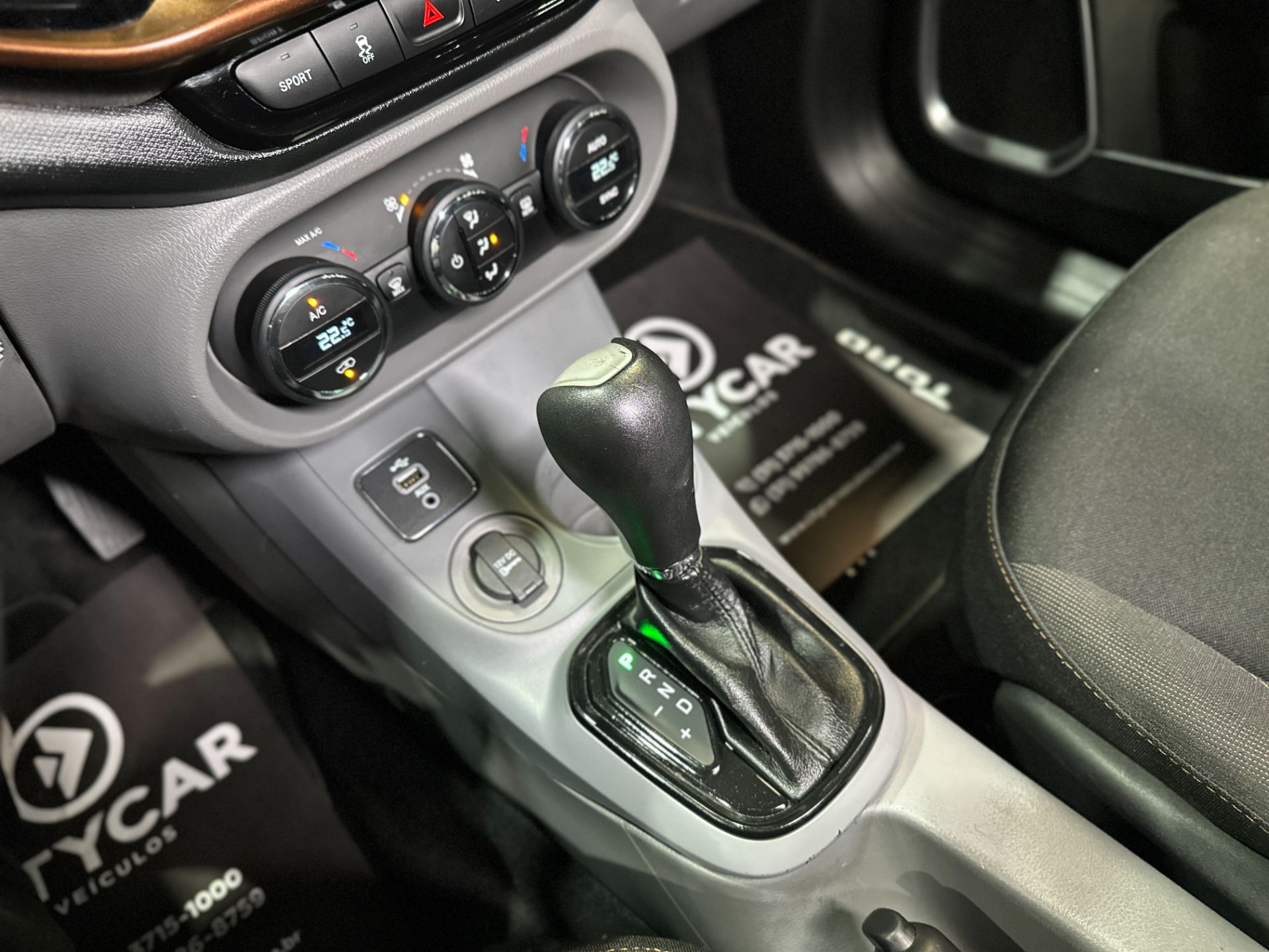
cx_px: 634
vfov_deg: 56.8
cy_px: 476
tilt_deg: -50.3
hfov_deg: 71.6
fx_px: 880
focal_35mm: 24
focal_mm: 6.86
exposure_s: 1/60
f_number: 1.78
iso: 640
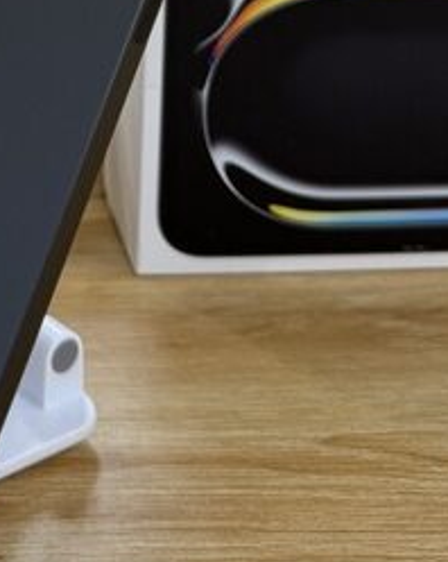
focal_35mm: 85
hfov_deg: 17.2
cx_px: -98
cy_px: -206
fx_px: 1411
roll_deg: -0.3
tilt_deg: -10.8
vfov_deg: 20.2
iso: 64
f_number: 1.78
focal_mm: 6.76
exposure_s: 1/120
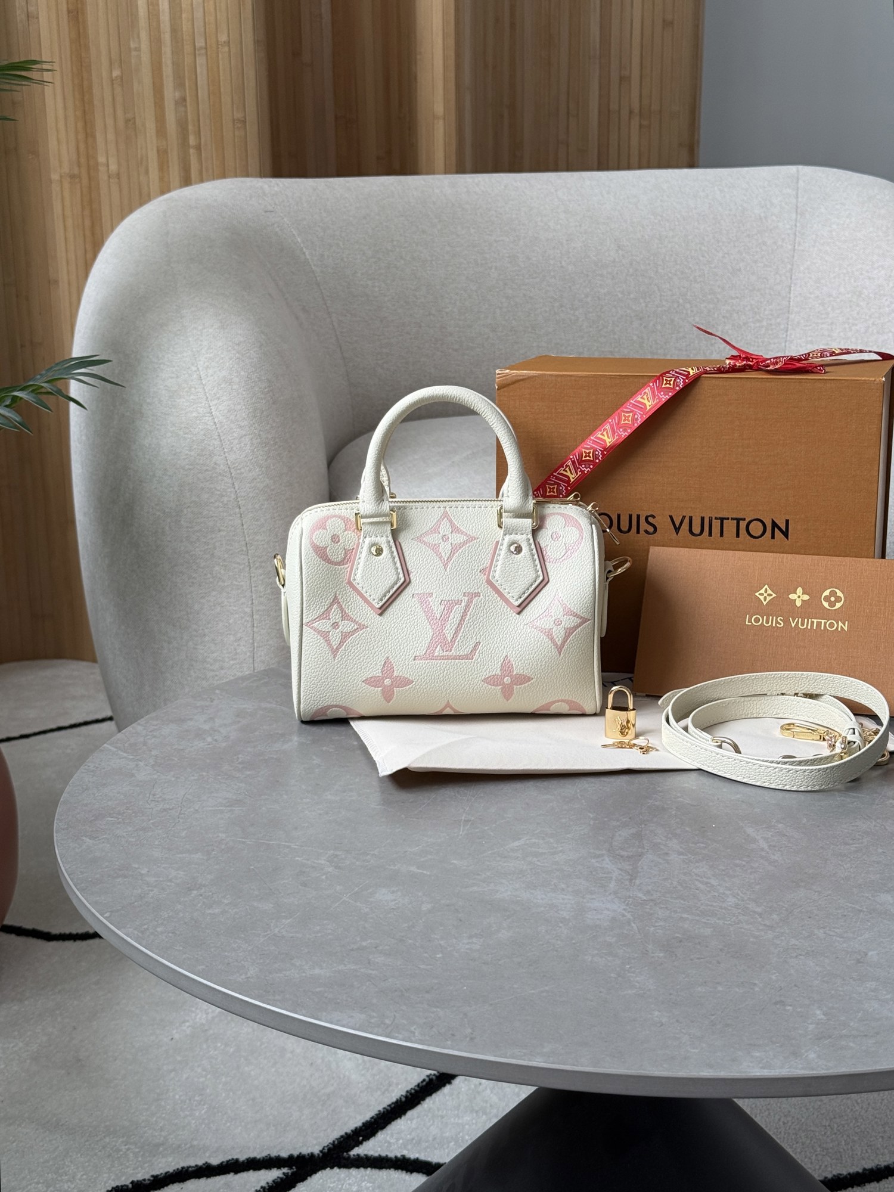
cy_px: 596
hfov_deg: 30.3
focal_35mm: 48
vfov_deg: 39.7
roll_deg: -0.7
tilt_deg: -14.6
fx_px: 1653
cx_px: 447
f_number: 1.78
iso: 80
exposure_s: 1/121
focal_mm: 6.76
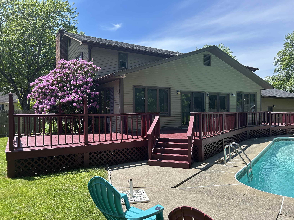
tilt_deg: -0.2
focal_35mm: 26
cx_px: 147
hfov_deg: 67.3
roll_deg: +0.0
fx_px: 221
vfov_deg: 53.1
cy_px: 110
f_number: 1.5
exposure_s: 1/2513
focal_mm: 5.7
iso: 50
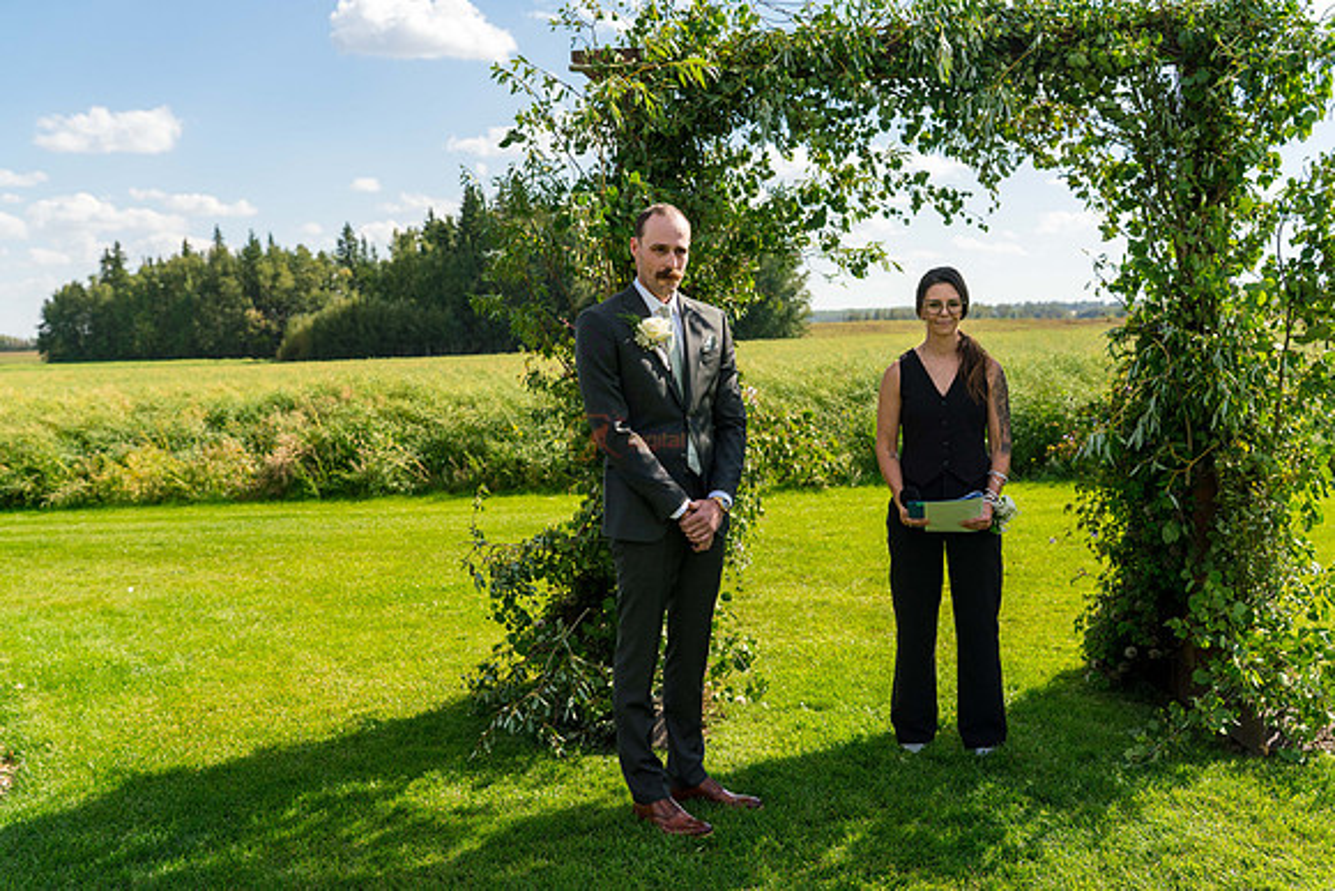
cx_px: 668
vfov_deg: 36.0
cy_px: 446
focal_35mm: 37
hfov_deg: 51.9
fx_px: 1372
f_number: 4
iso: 400
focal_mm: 37
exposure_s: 1/2000
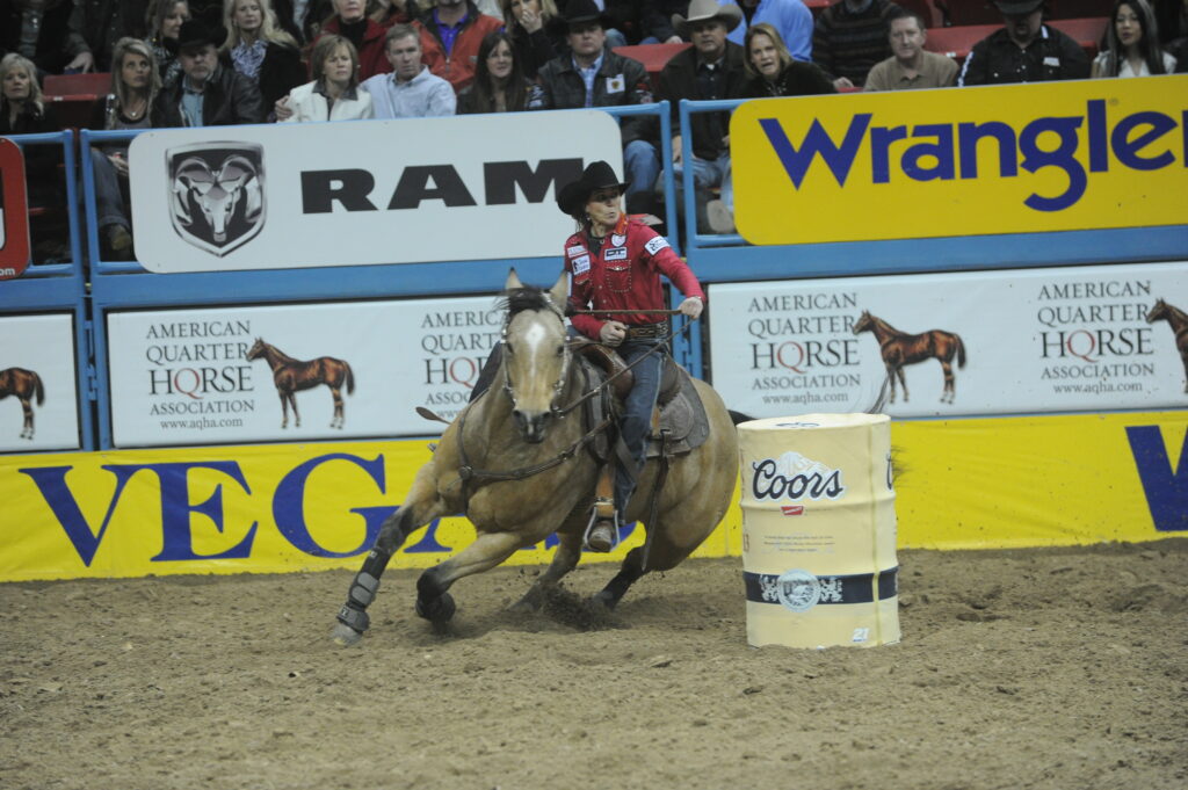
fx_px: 5440
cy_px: 395
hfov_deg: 12.5
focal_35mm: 165
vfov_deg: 8.3
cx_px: 594
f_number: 2.8
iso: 4000
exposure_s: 1/500
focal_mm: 165
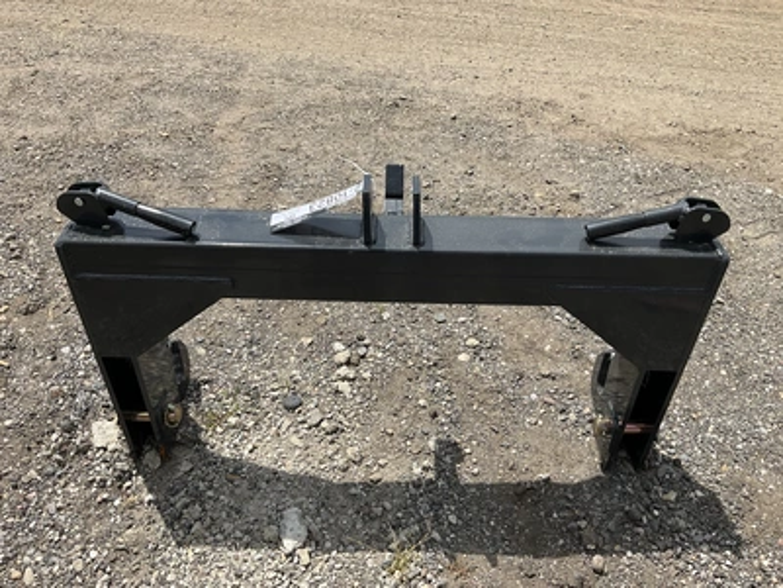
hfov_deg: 61.7
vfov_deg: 48.2
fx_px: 656
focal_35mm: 29
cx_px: 392
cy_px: 294
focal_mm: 3
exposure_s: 1/1984
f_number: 1.8
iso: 25
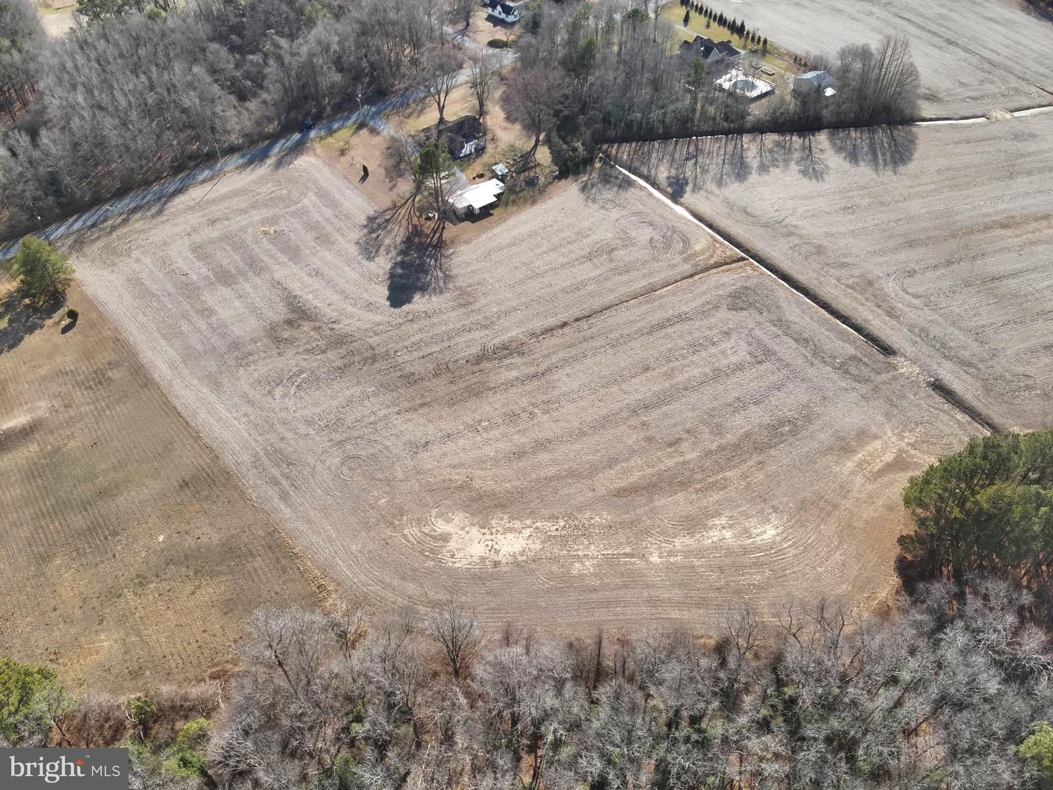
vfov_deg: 56.8
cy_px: 395
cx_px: 526
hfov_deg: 71.6
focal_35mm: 24
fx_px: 730
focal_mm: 4.4
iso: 100
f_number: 2.8
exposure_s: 1/500
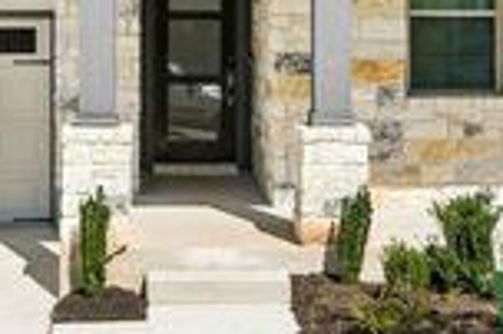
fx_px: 1382
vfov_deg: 12.9
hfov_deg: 20.5
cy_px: -190
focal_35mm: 99
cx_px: 126
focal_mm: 20
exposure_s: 1/3200
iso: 400
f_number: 8
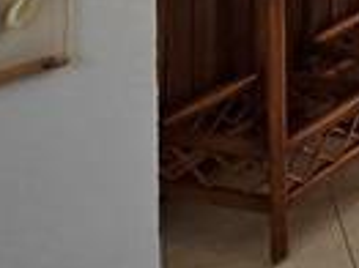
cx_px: 765
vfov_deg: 11.9
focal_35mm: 102
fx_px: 1057
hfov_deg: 14.9
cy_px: -364
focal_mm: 2.2
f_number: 2.2
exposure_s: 1/120
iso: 64
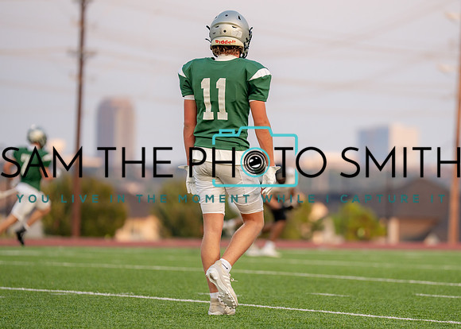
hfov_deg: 7.9
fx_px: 3328
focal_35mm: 254
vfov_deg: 5.7
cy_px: 193
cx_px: 276
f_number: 2.8
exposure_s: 1/1600
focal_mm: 200
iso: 500
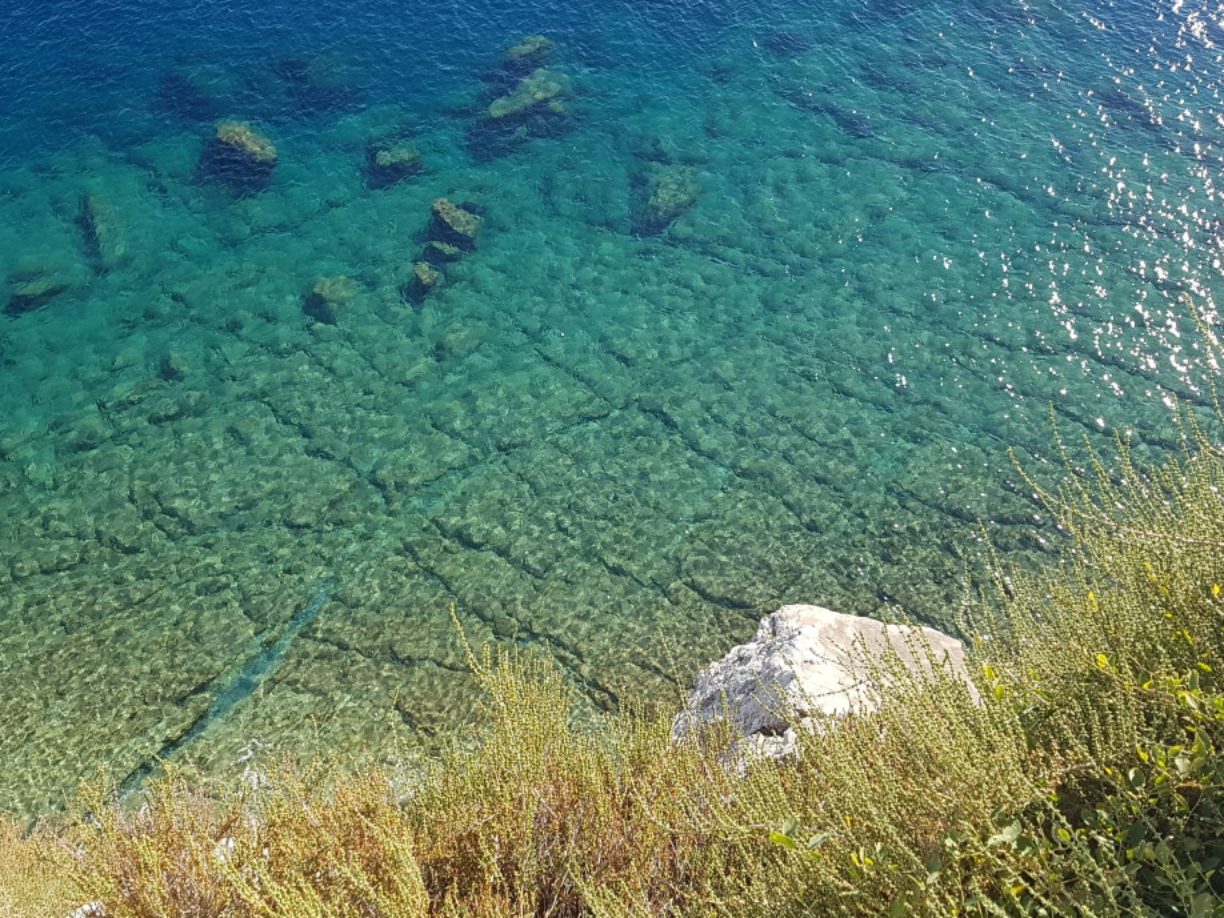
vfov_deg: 48.2
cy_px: 432
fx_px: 1026
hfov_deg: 61.6
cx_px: 585
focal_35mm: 29
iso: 50
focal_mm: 4.2
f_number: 1.7
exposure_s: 1/1156
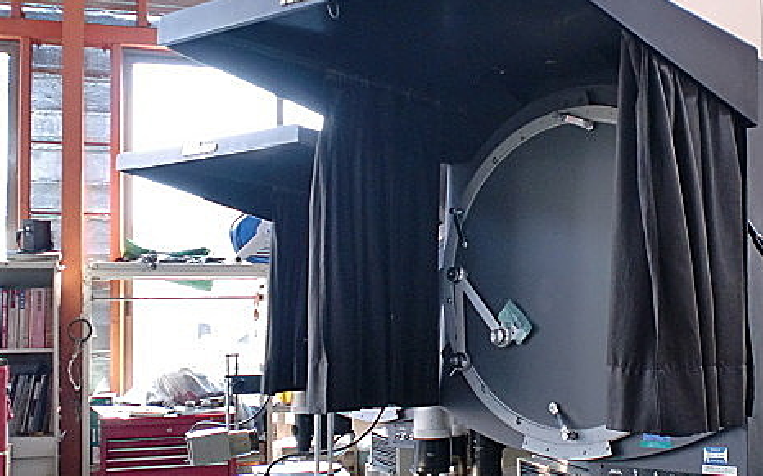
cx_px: 519
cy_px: 272
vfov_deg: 25.3
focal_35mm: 51
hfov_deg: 39.0
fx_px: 1060
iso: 160
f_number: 3.1
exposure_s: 1/60
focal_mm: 6.3
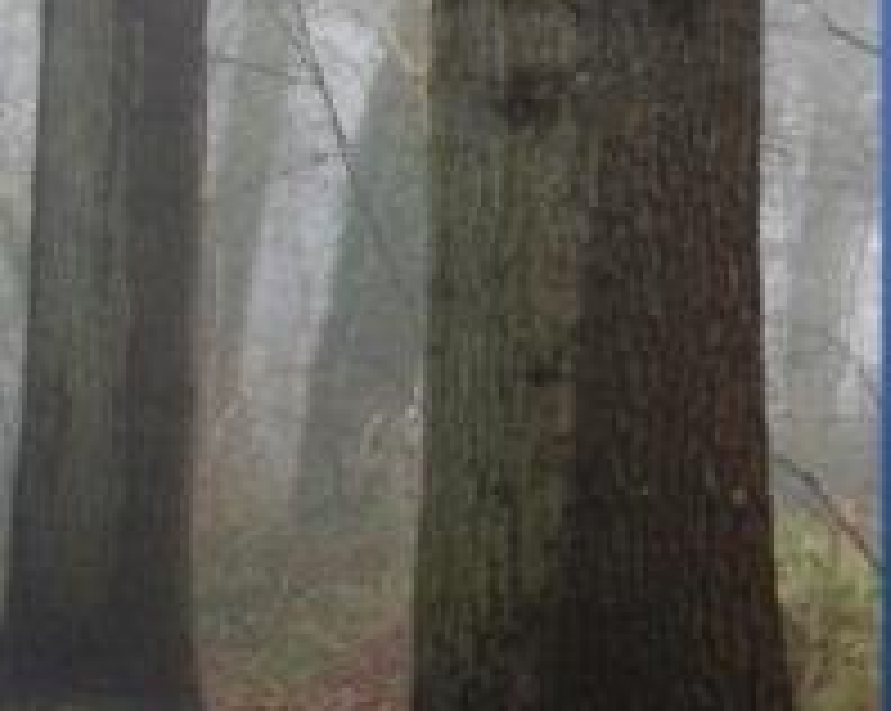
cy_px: 315
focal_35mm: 120
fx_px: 3161
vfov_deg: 12.8
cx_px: 936
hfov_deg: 15.7
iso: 100
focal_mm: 7.9
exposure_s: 1/125
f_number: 2.8
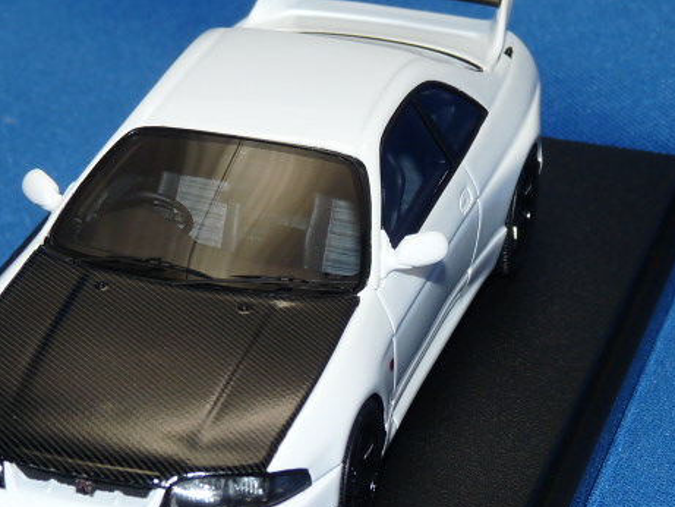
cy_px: 268
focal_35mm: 154
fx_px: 3004
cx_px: 258
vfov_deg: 9.6
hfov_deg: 12.8
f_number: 4
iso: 100
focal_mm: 11.1
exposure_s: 1/30
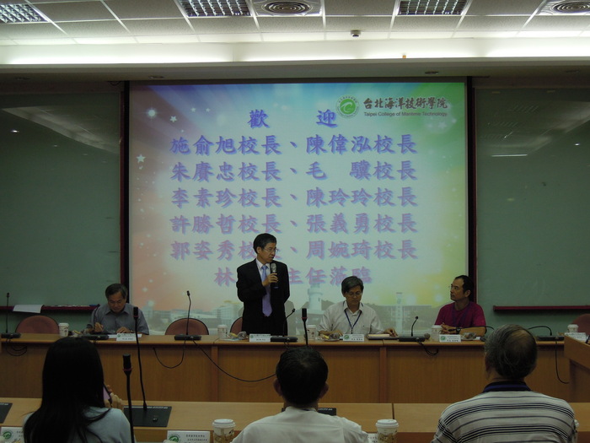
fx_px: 937
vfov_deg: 26.6
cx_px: 295
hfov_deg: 34.9
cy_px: 222
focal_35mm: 55
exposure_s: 1/60
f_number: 4
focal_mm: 9.9
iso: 250
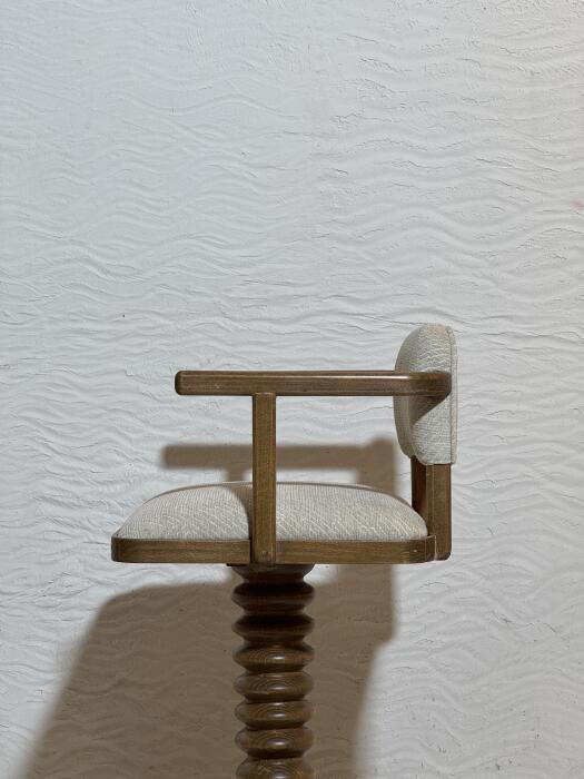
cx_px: 292
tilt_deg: +1.1
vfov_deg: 25.3
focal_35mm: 77
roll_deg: -0.1
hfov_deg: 19.1
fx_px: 1732
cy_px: 390
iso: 100
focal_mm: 9
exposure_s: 1/100
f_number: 2.8
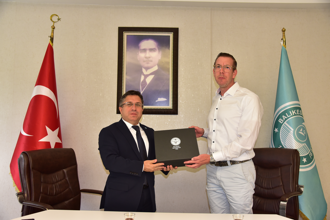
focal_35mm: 32
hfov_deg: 58.7
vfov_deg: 41.1
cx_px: 165
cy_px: 110
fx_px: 293
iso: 1100
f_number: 5
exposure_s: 1/200
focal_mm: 32
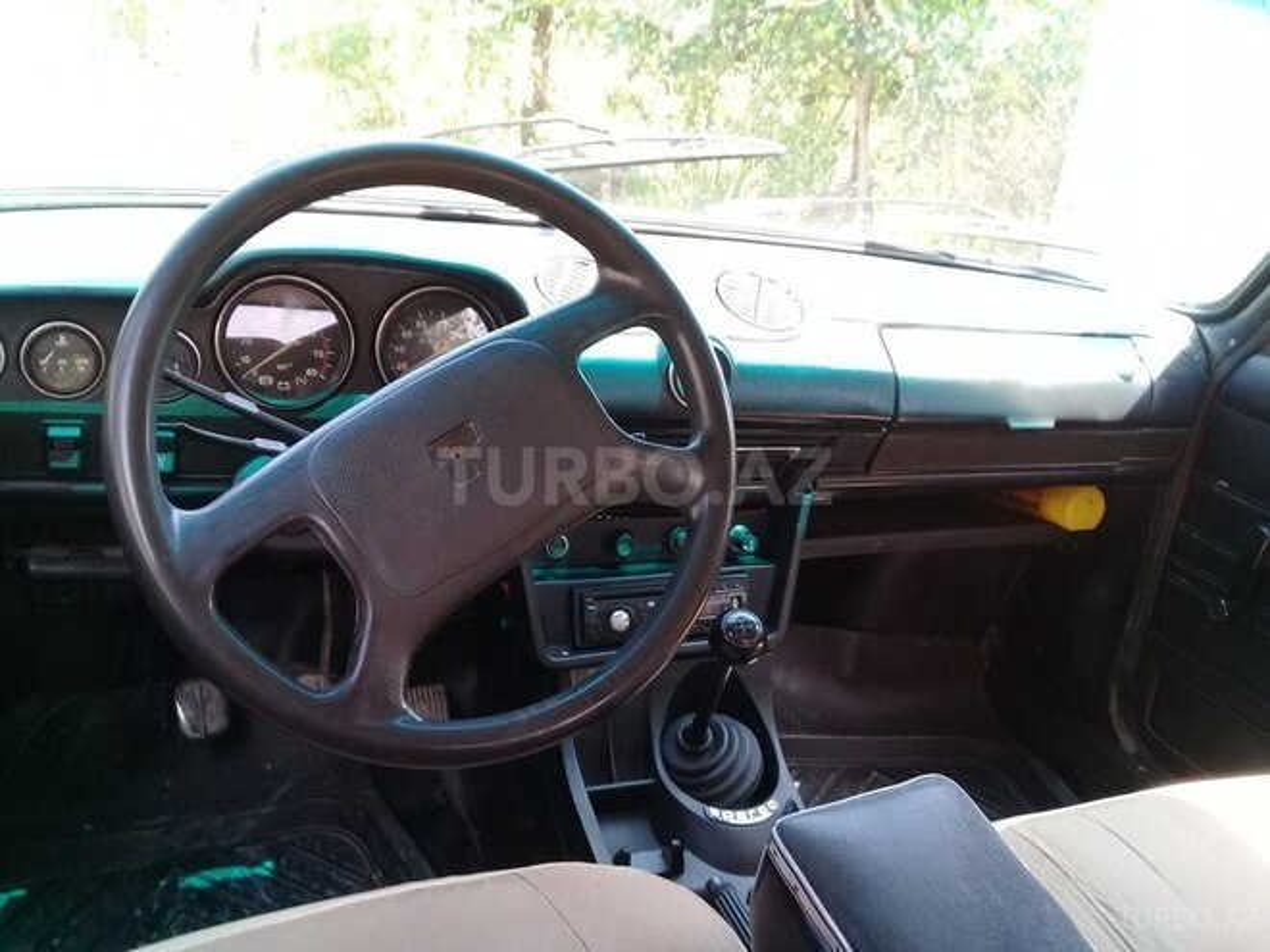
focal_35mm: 31
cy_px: 476
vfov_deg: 45.4
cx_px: 635
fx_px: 1137
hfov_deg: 58.4
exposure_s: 1/50
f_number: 2.2
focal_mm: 3.3
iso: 64
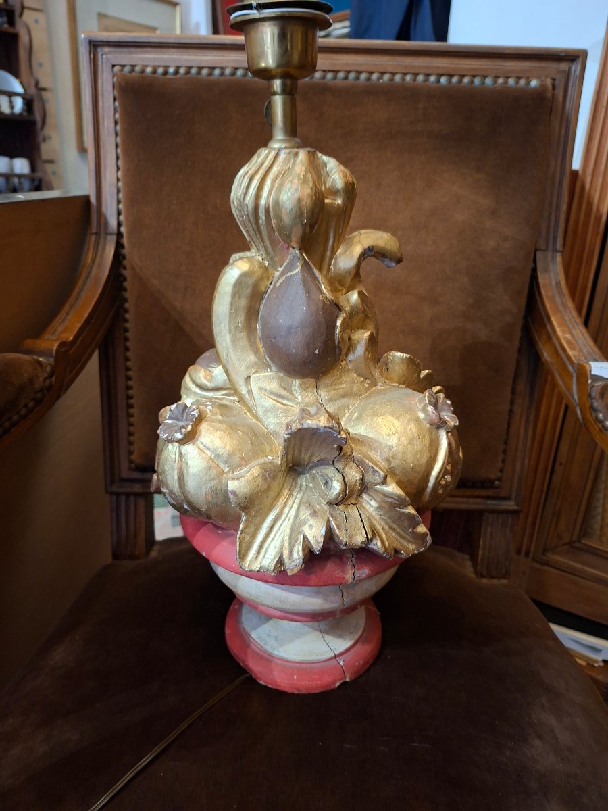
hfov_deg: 58.9
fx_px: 539
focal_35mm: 23
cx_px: 304
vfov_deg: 73.9
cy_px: 406
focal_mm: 5.54
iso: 500
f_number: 1.8
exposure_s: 1/25
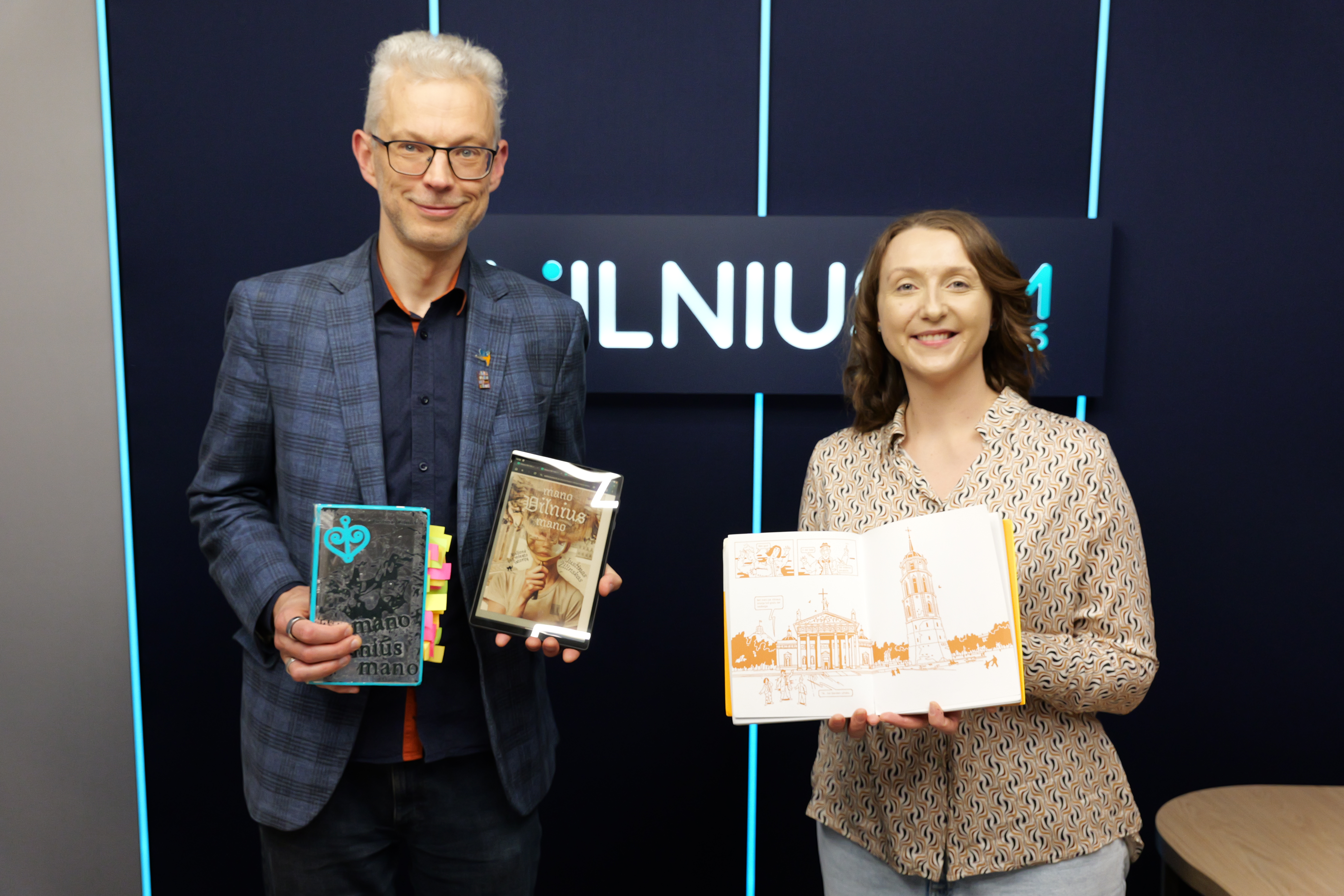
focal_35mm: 33
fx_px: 1232
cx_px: 672
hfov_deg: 57.2
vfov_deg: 40.0
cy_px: 448
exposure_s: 1/250
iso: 4000
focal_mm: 33
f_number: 4.5
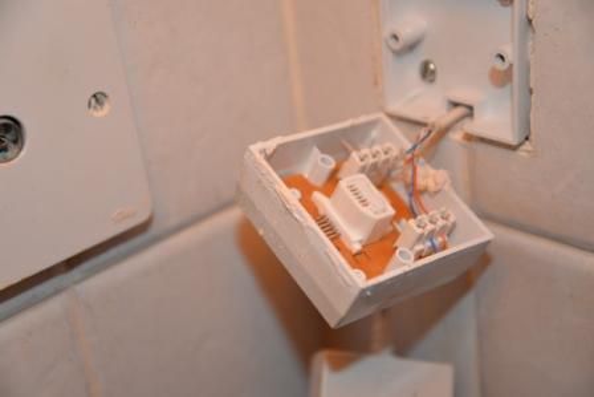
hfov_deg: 28.1
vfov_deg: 18.9
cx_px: 297
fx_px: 1188
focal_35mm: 72
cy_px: 198
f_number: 4.5
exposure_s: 1/60
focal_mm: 72
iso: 560
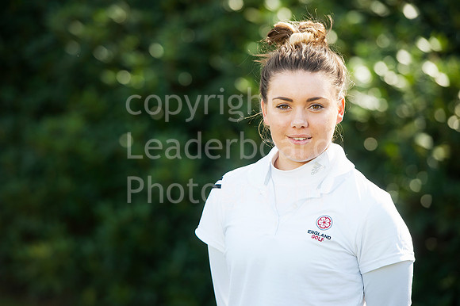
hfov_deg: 12.1
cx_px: 230
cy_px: 153
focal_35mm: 170
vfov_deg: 8.1
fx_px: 2171
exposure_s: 1/320
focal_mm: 170
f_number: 4.5
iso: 200
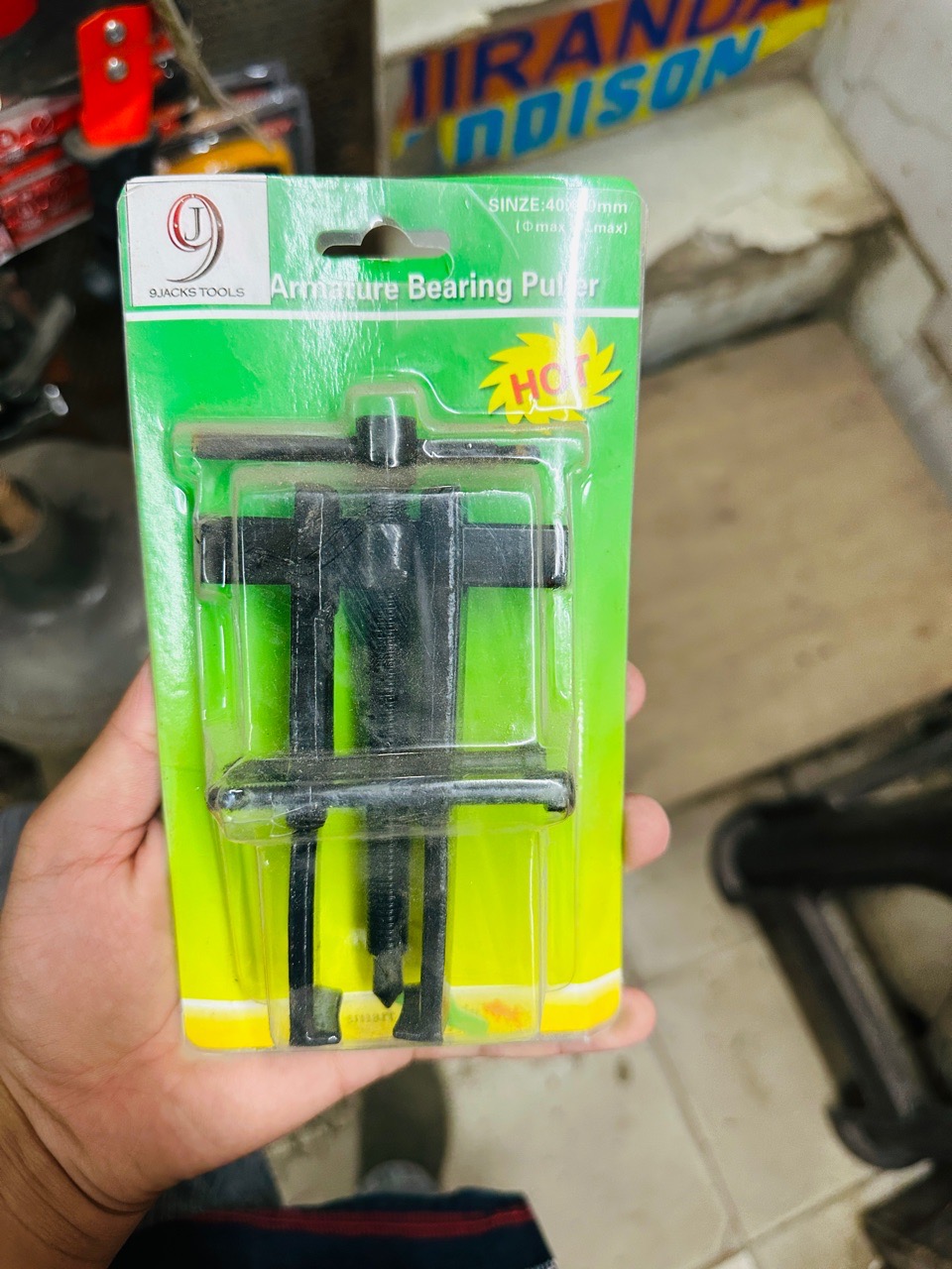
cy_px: 634
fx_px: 880
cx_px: 476
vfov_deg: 71.6
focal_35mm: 24
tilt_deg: -71.6
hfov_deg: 56.8
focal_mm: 6.86
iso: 250
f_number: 1.78
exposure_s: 1/79
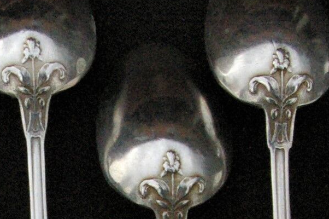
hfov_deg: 10.5
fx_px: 1780
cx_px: -16
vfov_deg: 6.9
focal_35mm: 195
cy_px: 382
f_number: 8
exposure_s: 1/750
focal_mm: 26
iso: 1600
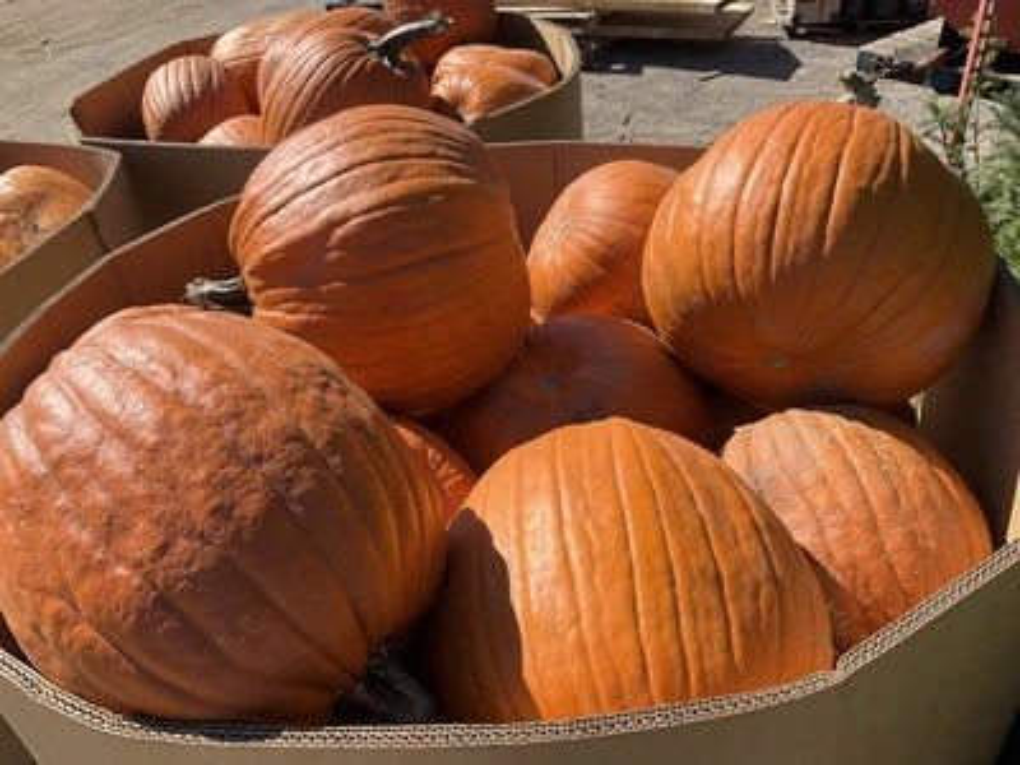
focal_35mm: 29
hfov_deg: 61.7
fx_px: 855
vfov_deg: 48.2
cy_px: 382
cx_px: 510
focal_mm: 3
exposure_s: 1/1250
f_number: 1.8
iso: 25
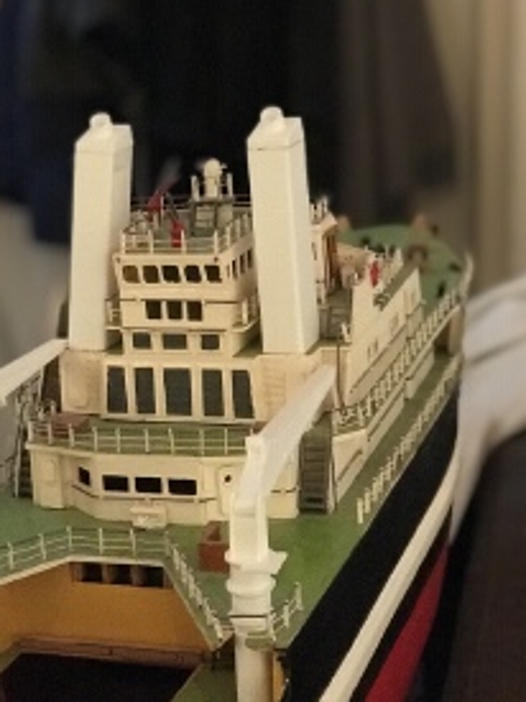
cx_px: 161
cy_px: 434
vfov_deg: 23.5
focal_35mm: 83
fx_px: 1683
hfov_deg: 17.7
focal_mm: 6.6
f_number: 2.8
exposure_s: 1/50
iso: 1250
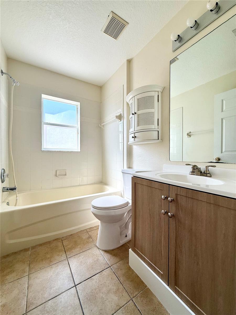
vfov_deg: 102.1
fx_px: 127
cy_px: 158
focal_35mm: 14
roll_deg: -0.3
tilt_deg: -0.4
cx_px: 118
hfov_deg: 85.7
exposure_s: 1/393
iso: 64
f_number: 2.2
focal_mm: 2.22
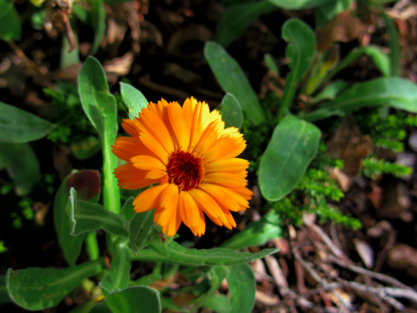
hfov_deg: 40.4
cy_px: 156
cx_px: 208
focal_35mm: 47
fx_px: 566
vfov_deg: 30.9
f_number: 3.2
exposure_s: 1/1000
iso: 125
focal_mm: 8.5
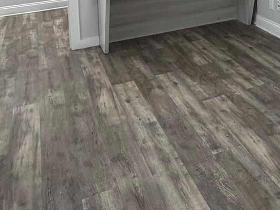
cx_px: 221
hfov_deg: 36.9
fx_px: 405
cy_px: -101
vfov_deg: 23.6
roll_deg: +4.0
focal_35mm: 50
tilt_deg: -0.3
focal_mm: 2.22
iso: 125
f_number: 2.2
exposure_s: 1/120
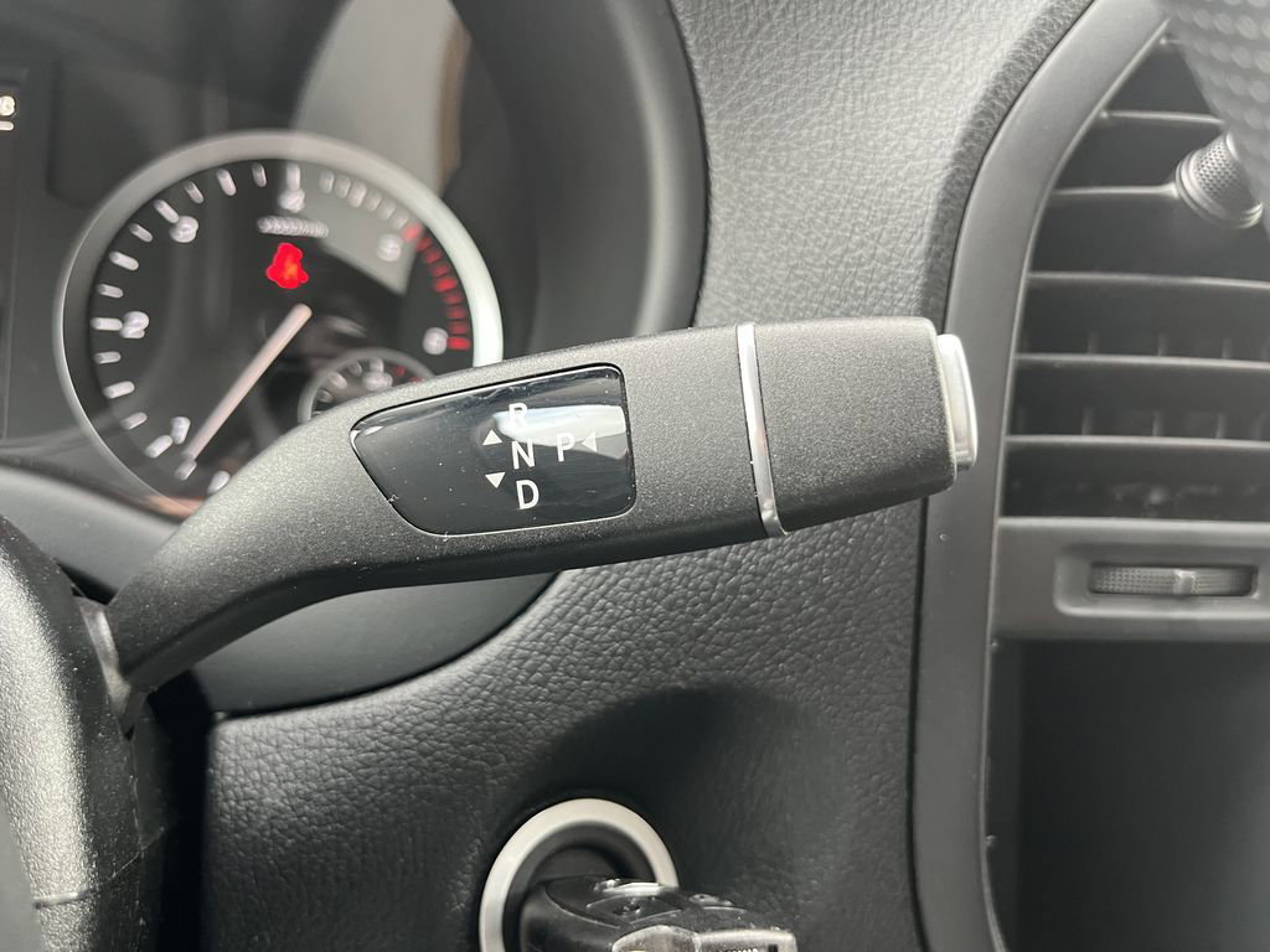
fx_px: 954
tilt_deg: -20.1
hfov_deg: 67.3
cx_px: 635
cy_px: 476
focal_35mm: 26
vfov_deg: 53.1
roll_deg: -8.3
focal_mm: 5.1
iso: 250
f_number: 1.6
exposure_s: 1/60
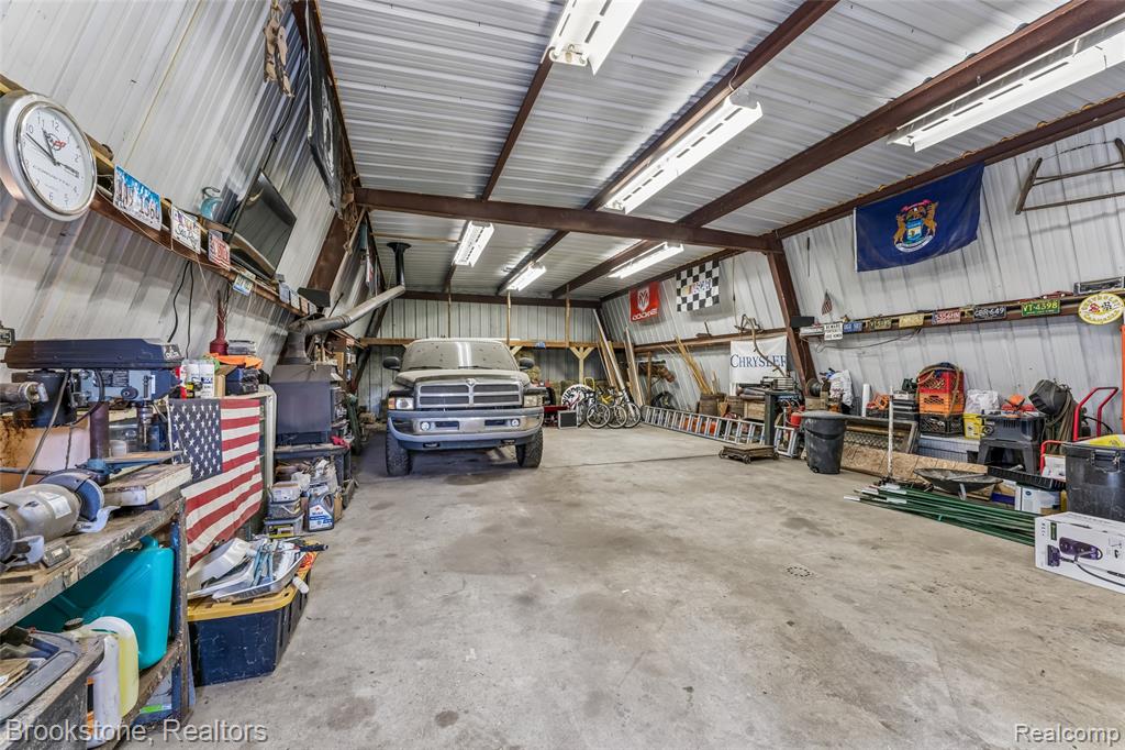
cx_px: 562
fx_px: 437
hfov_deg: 104.3
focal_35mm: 14
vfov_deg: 81.2
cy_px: 375
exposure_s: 1/2.5
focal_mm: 14
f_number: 13
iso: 400
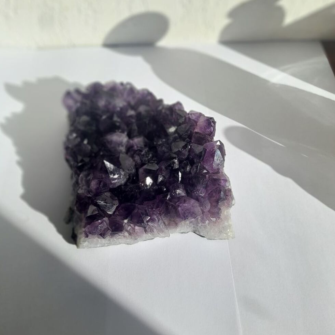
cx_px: 165
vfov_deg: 54.0
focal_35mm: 30
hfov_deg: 54.0
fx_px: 328
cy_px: 160
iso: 20
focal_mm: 4.6
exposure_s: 1/463
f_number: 2
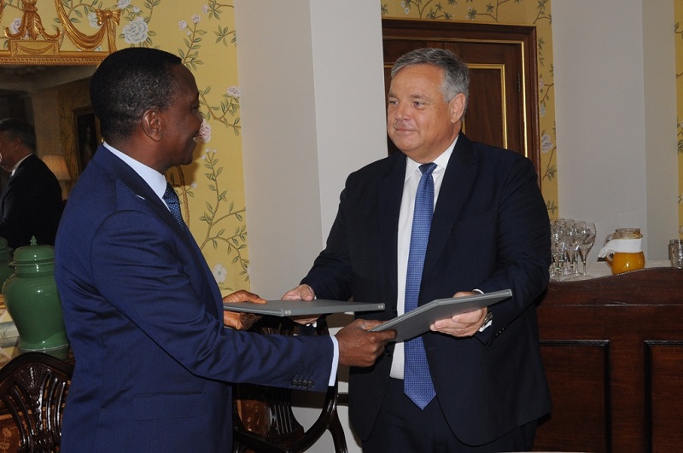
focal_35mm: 48
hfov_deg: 41.2
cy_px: 226
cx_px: 342
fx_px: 909
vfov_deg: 28.0
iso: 800
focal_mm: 32
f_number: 11
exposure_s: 1/200
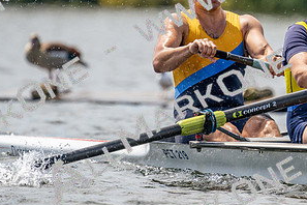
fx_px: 10002
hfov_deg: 1.8
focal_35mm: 1173
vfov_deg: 1.2
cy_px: 45
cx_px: 262
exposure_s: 1/2000
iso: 400
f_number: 6.3
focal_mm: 600
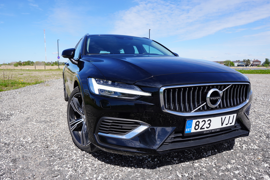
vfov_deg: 53.1
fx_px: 180
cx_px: 135
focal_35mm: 24
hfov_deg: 73.7
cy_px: 90
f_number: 5
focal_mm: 16
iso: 100
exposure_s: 1/500
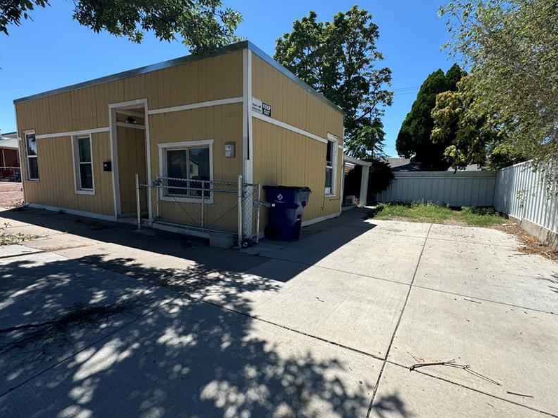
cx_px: 293
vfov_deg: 71.5
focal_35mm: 18
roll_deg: -1.7
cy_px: 223
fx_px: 290
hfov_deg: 87.7
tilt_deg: -7.1
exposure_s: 1/1637
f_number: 2.2
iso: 50
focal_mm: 2.22
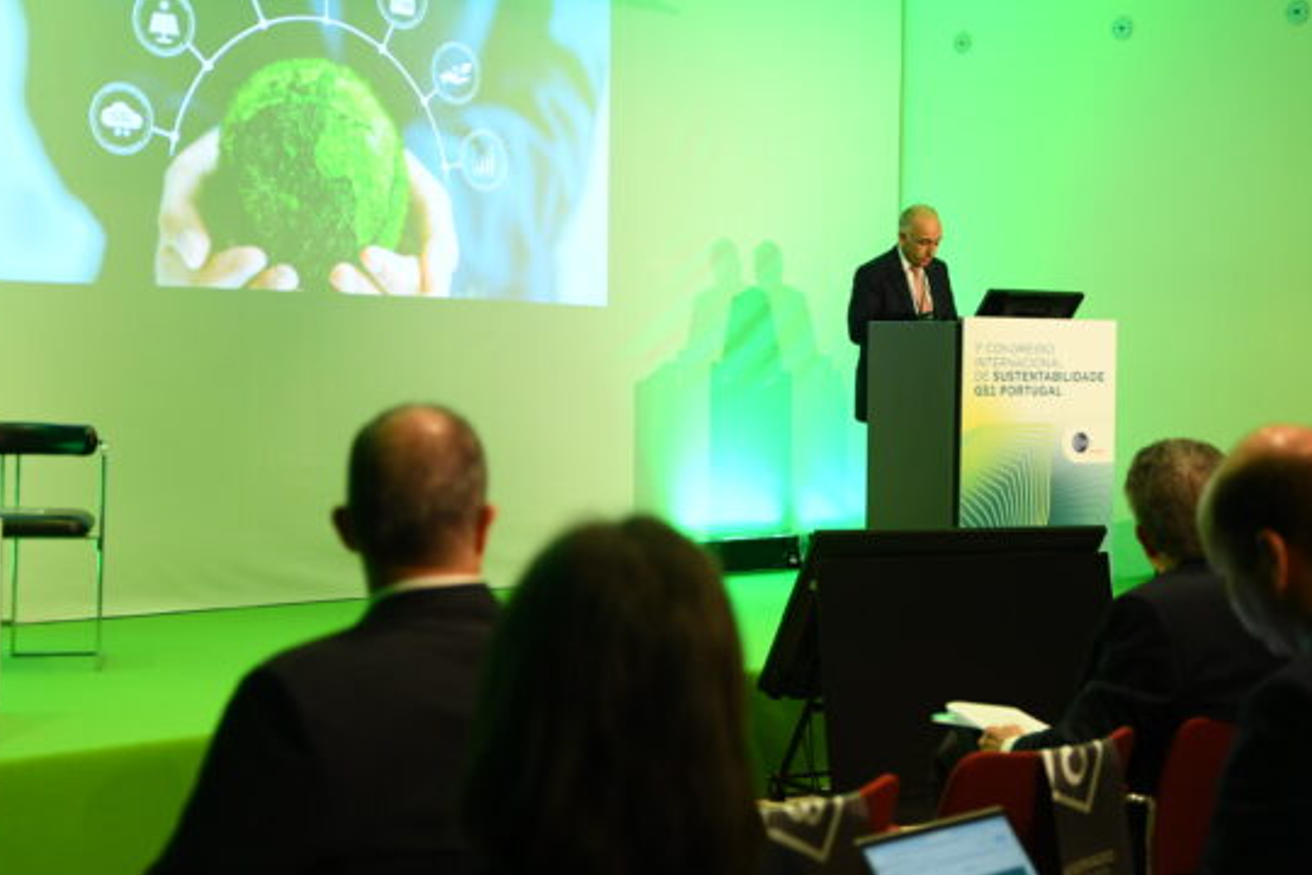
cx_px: 794
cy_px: 384
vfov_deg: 19.7
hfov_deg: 29.2
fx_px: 2514
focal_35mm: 69
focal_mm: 46
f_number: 2.8
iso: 1600
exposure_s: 1/200
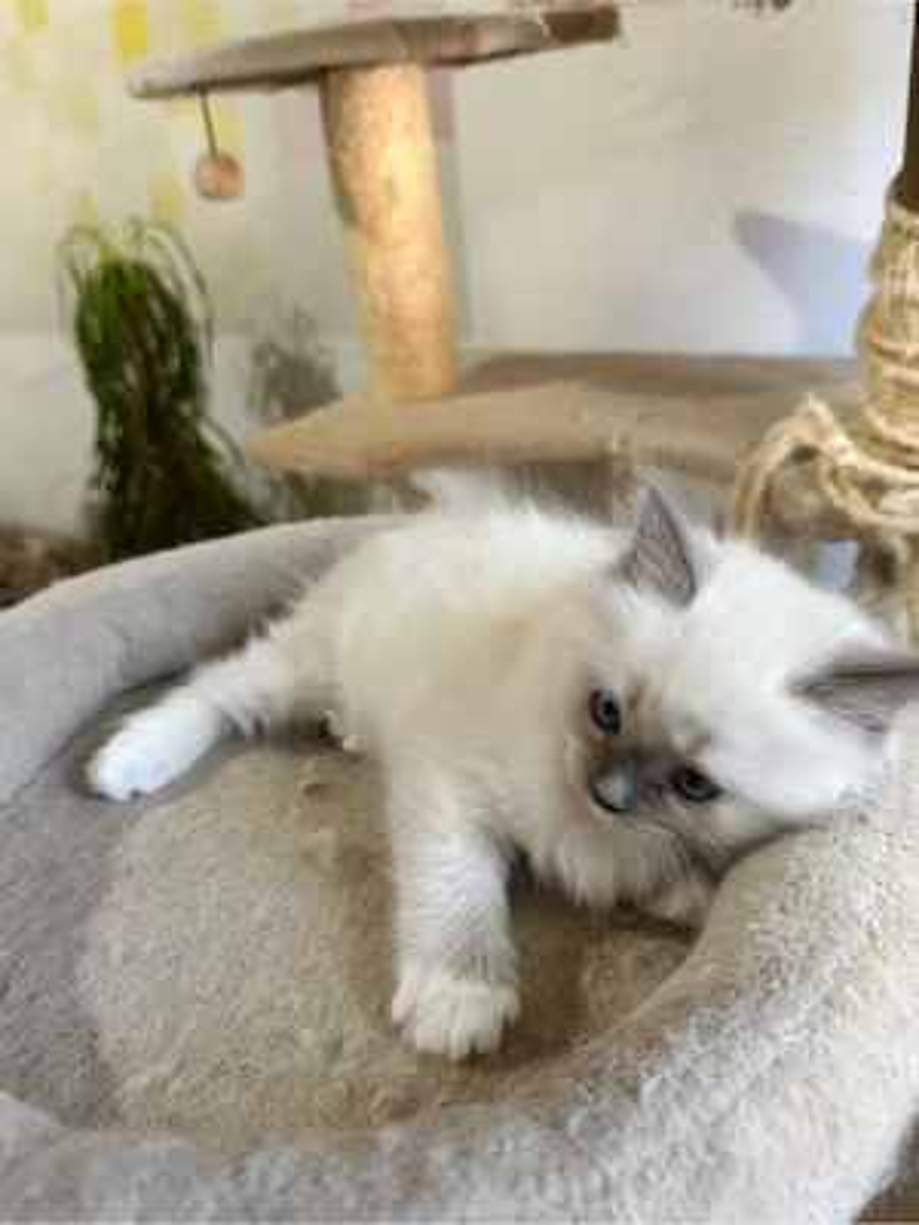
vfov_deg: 71.6
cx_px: 460
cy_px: 612
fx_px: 850
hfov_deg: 56.8
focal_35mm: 24
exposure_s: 1/50
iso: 250
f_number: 1.78
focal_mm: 6.86
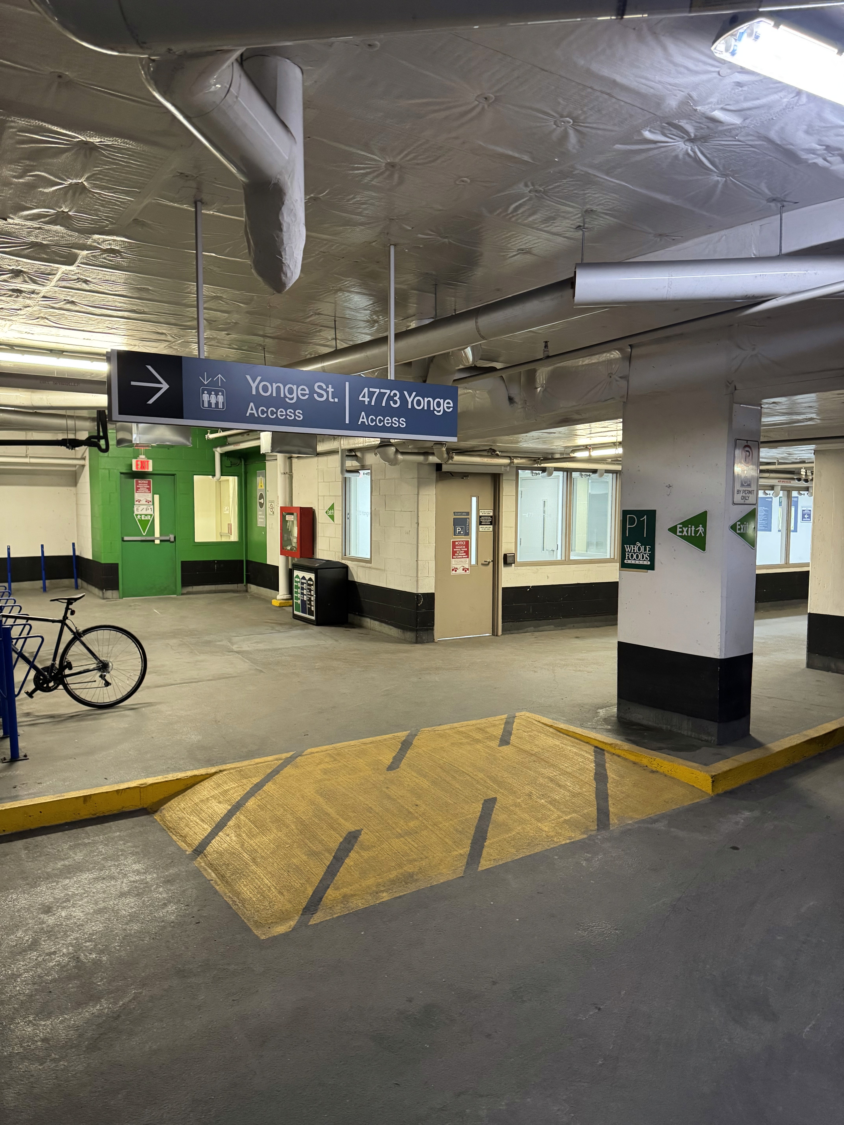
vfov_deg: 71.6
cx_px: 422
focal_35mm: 24
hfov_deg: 56.8
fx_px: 780
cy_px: 562
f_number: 1.78
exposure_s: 1/60
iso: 500
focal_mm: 6.76
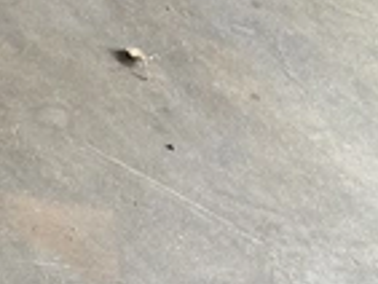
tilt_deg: -52.6
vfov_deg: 11.3
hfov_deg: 11.7
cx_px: -606
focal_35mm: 128
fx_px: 1399
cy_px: 384
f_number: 1.78
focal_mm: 6.76
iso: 160
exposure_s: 1/60
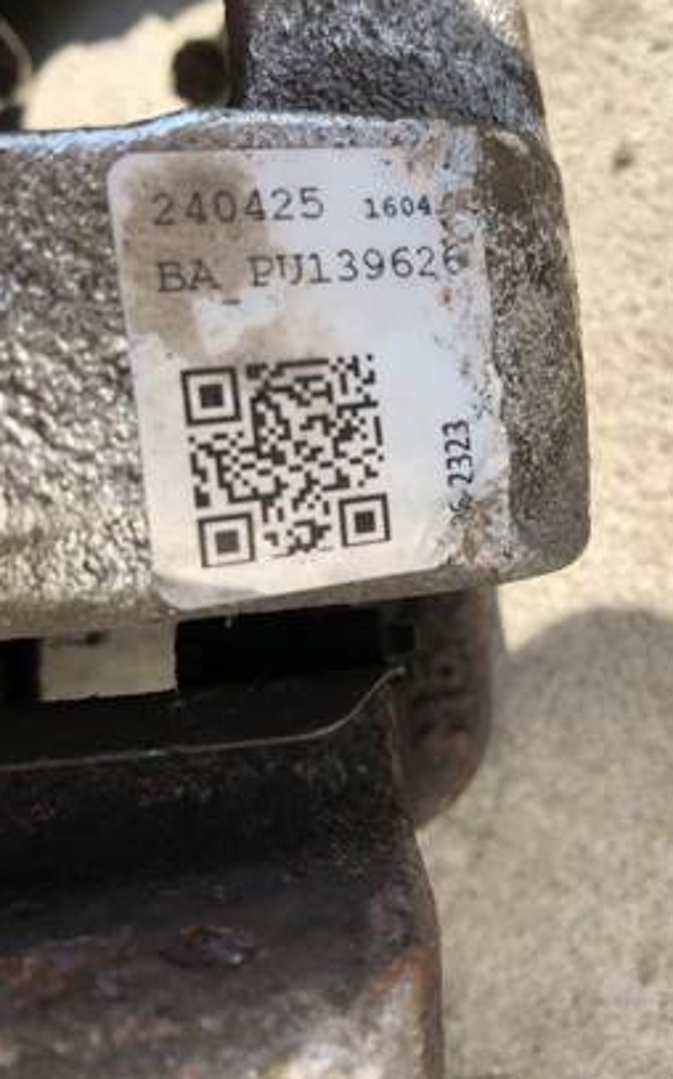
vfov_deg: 55.1
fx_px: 1028
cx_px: 423
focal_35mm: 35
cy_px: 459
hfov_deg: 36.0
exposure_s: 1/906
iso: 20
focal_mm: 4
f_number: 1.8
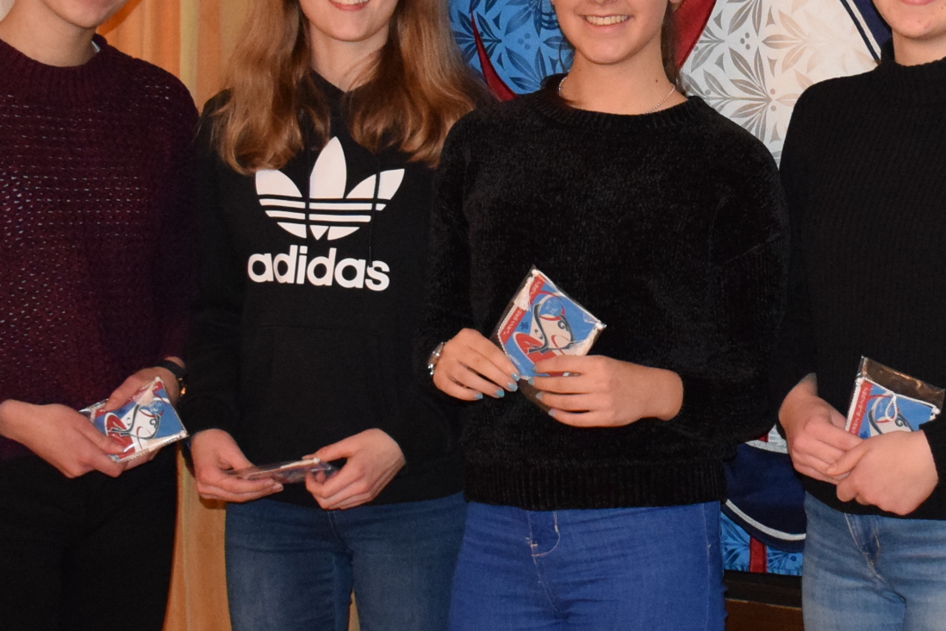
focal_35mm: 90
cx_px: 834
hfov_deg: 22.1
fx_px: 2365
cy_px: 103
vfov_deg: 15.1
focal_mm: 22
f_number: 3.5
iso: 3200
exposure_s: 1/60
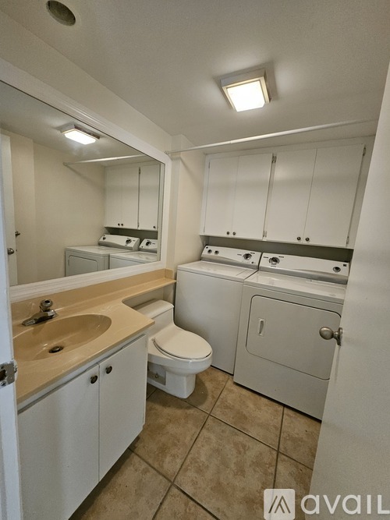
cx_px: 195
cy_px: 260
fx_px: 195
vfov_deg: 106.2
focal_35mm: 13
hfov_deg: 89.9
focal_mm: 1.74
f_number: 2.2
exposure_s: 1/60
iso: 320
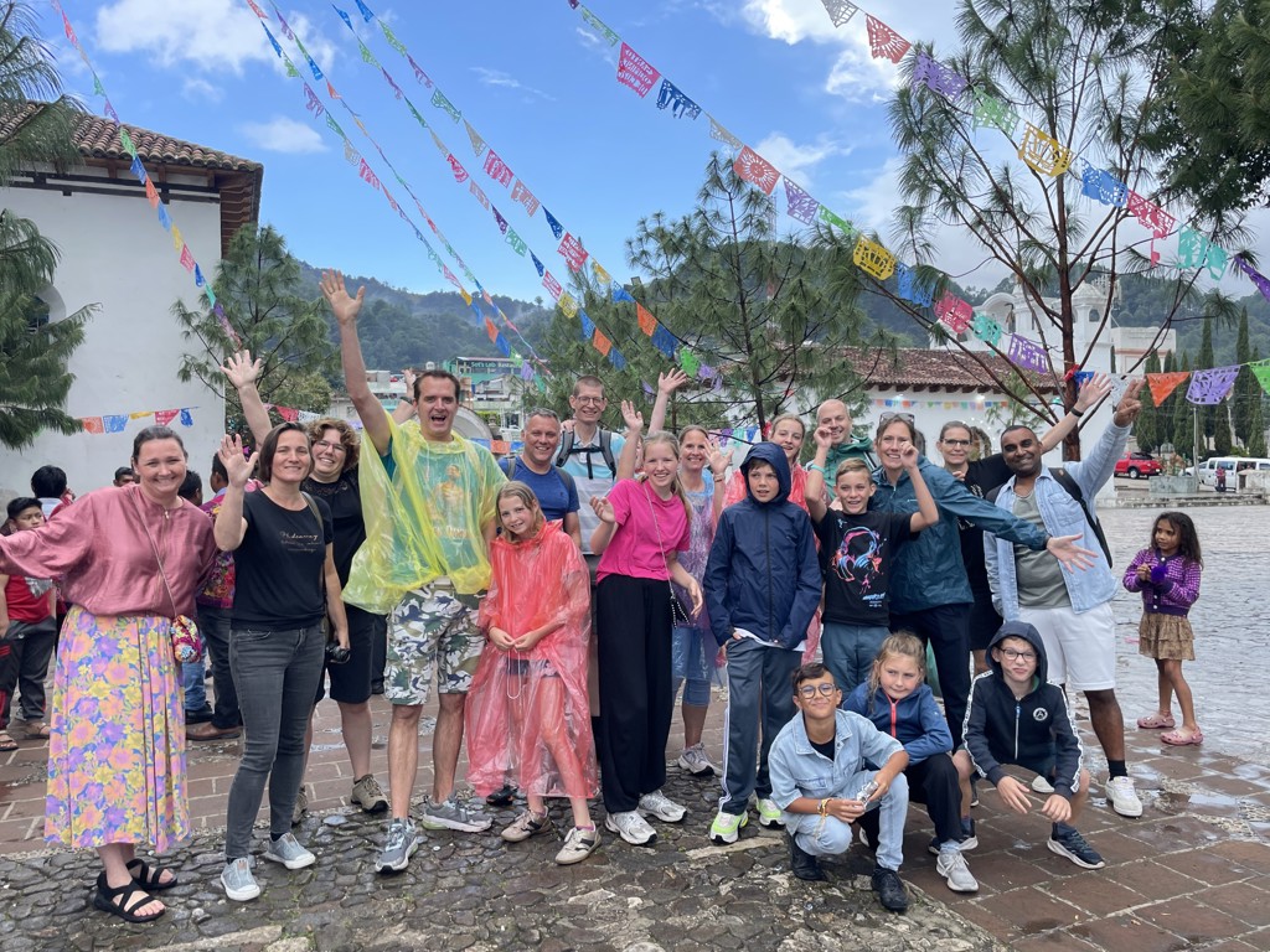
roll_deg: +1.9
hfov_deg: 67.3
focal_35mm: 26
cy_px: 476
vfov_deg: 53.1
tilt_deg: -0.7
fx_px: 954
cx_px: 635
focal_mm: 4.2
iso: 32
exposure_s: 1/341
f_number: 1.6
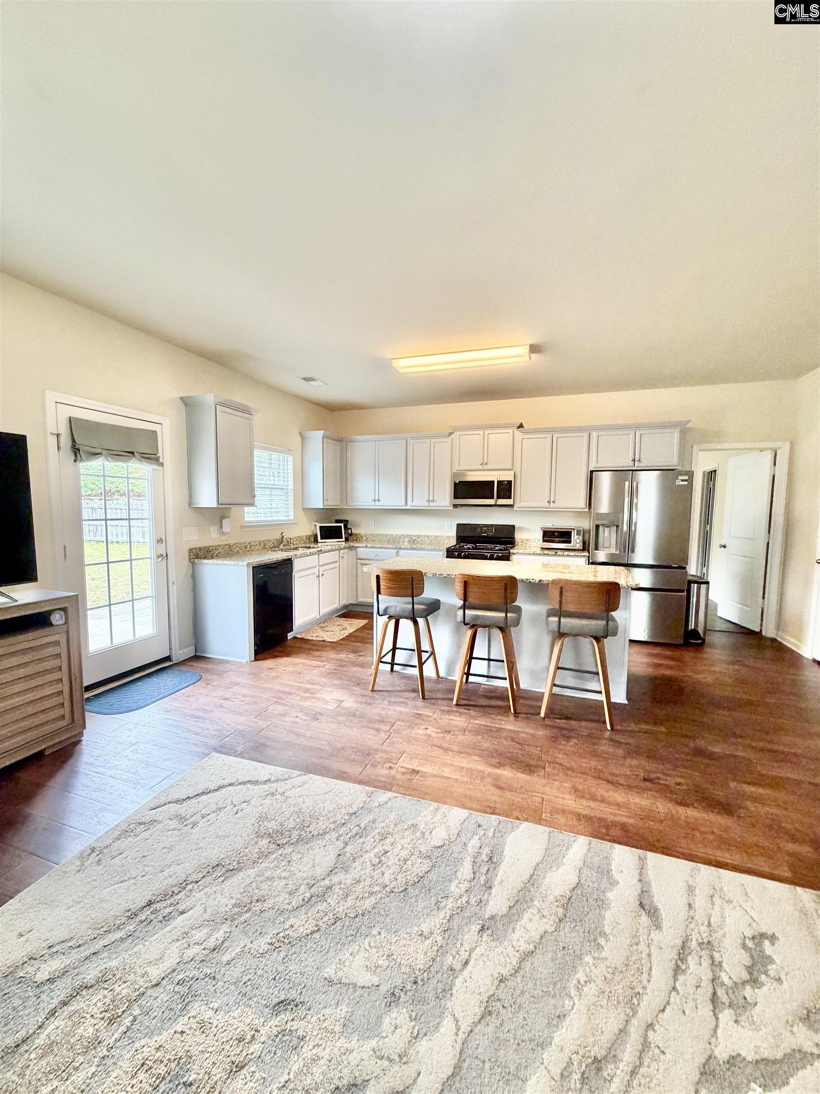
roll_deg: -1.0
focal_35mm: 14
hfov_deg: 85.7
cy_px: 547
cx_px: 410
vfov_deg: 102.1
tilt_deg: -4.0
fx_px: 442
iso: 320
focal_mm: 2.22
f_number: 2.2
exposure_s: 1/60
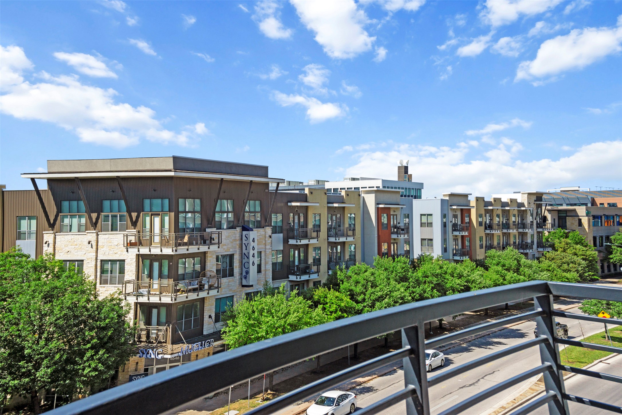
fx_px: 726
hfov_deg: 46.4
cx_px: 311
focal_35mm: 42
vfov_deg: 31.9
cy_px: 208
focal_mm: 28
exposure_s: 1/640
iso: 200
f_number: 8
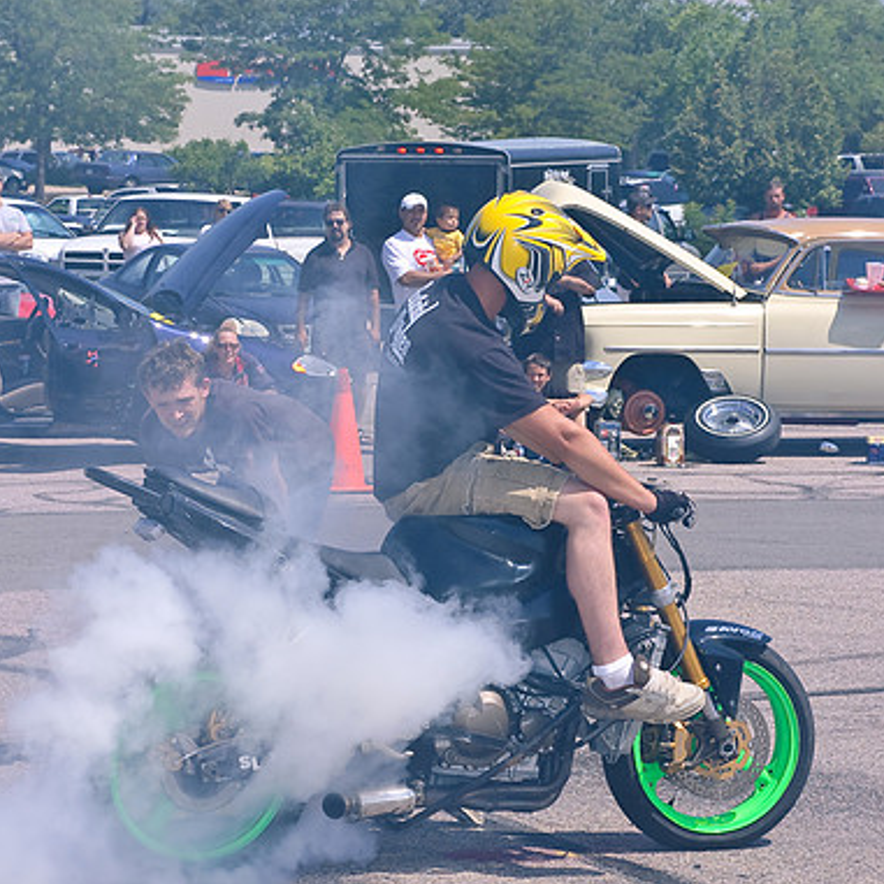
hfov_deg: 13.6
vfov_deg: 13.6
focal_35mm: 128
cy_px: 443
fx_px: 3698
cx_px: 369
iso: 200
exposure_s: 1/500
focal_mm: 66
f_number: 11
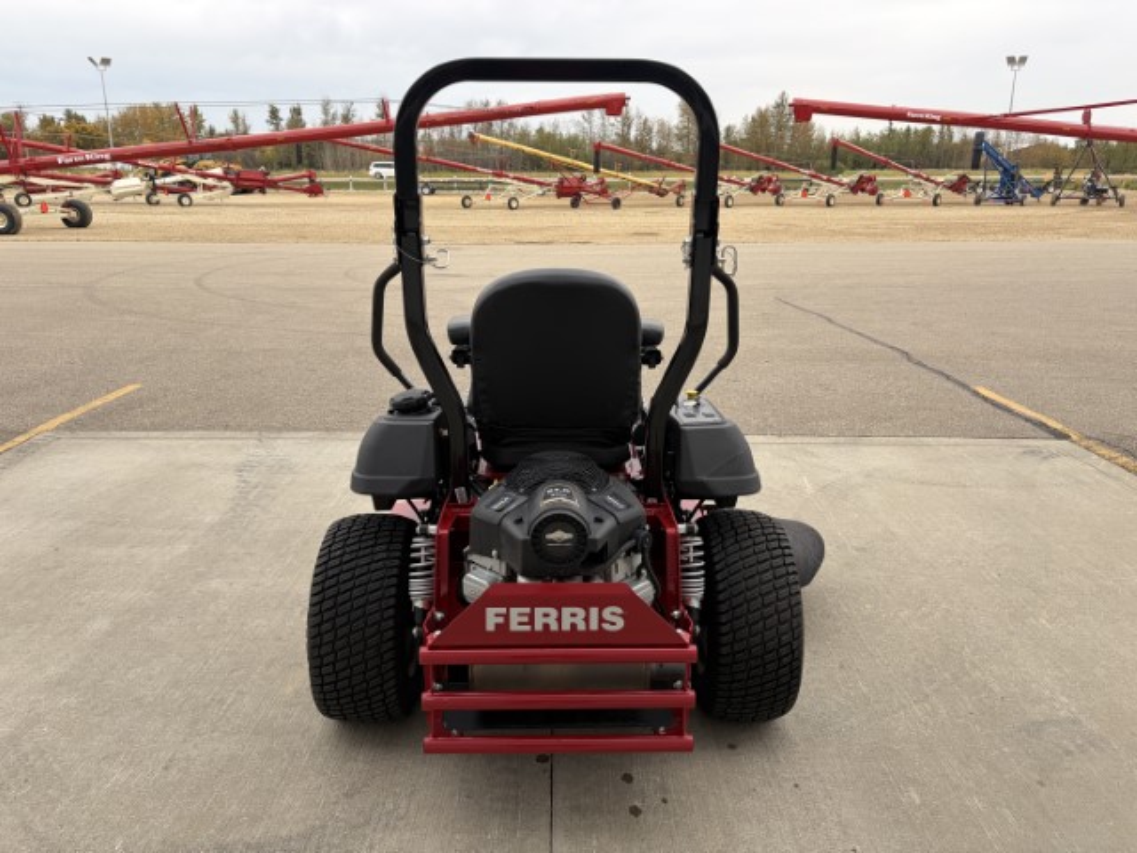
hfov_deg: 67.3
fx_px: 854
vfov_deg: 53.1
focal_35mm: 26
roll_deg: -0.4
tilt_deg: -16.6
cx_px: 568
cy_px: 426
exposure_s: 1/596
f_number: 1.6
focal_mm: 5.96
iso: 50
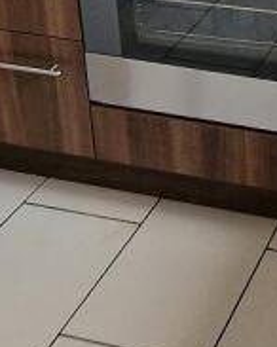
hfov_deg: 19.1
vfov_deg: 23.4
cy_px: -114
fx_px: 729
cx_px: 408
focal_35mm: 71
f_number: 2.2
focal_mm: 2.2
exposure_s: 1/50
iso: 80
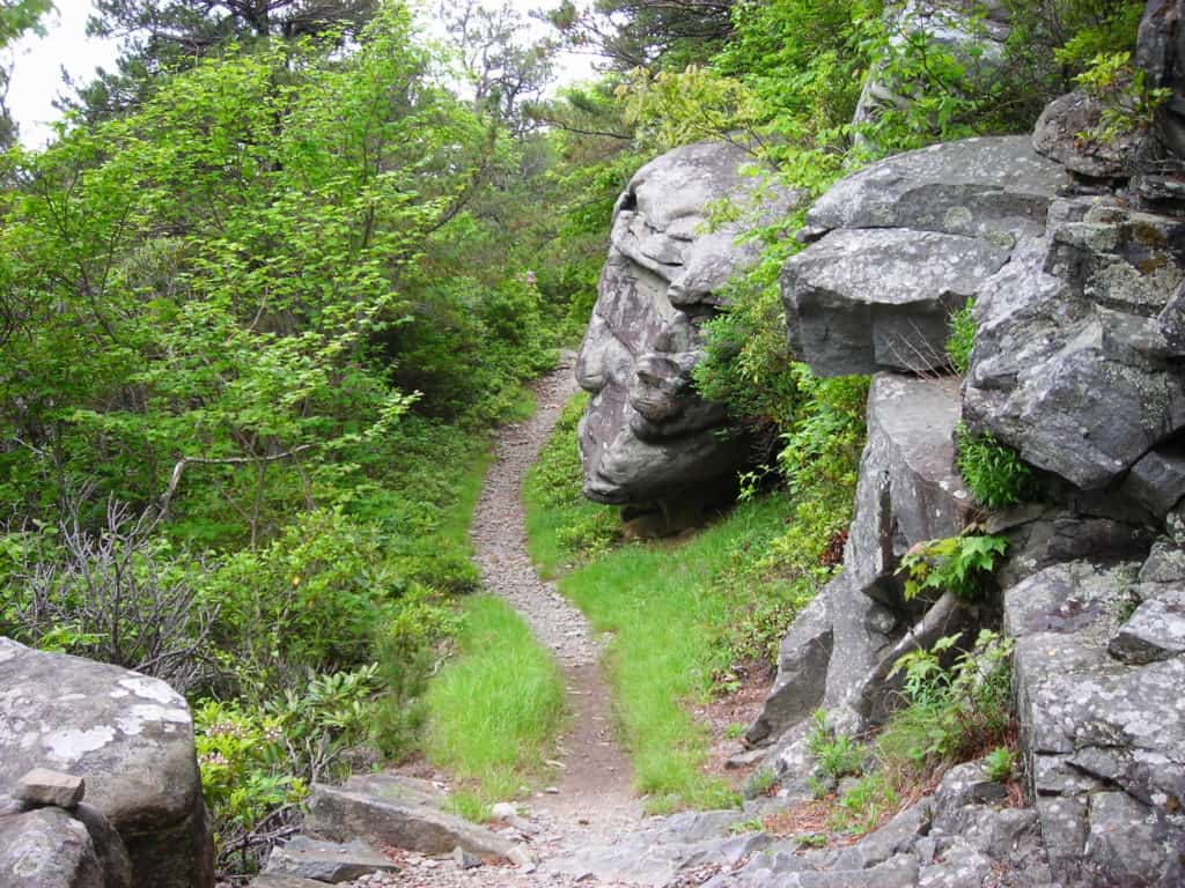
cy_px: 444
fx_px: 1609
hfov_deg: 40.4
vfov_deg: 30.9
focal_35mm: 47
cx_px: 592
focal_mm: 7.8
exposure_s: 1/83
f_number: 3.4
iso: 50
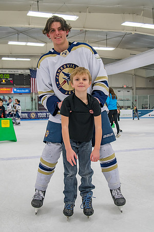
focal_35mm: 42
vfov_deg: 46.4
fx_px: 269
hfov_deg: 31.9
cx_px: 77
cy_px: 116
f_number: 4.5
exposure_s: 1/250
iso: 500
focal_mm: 28
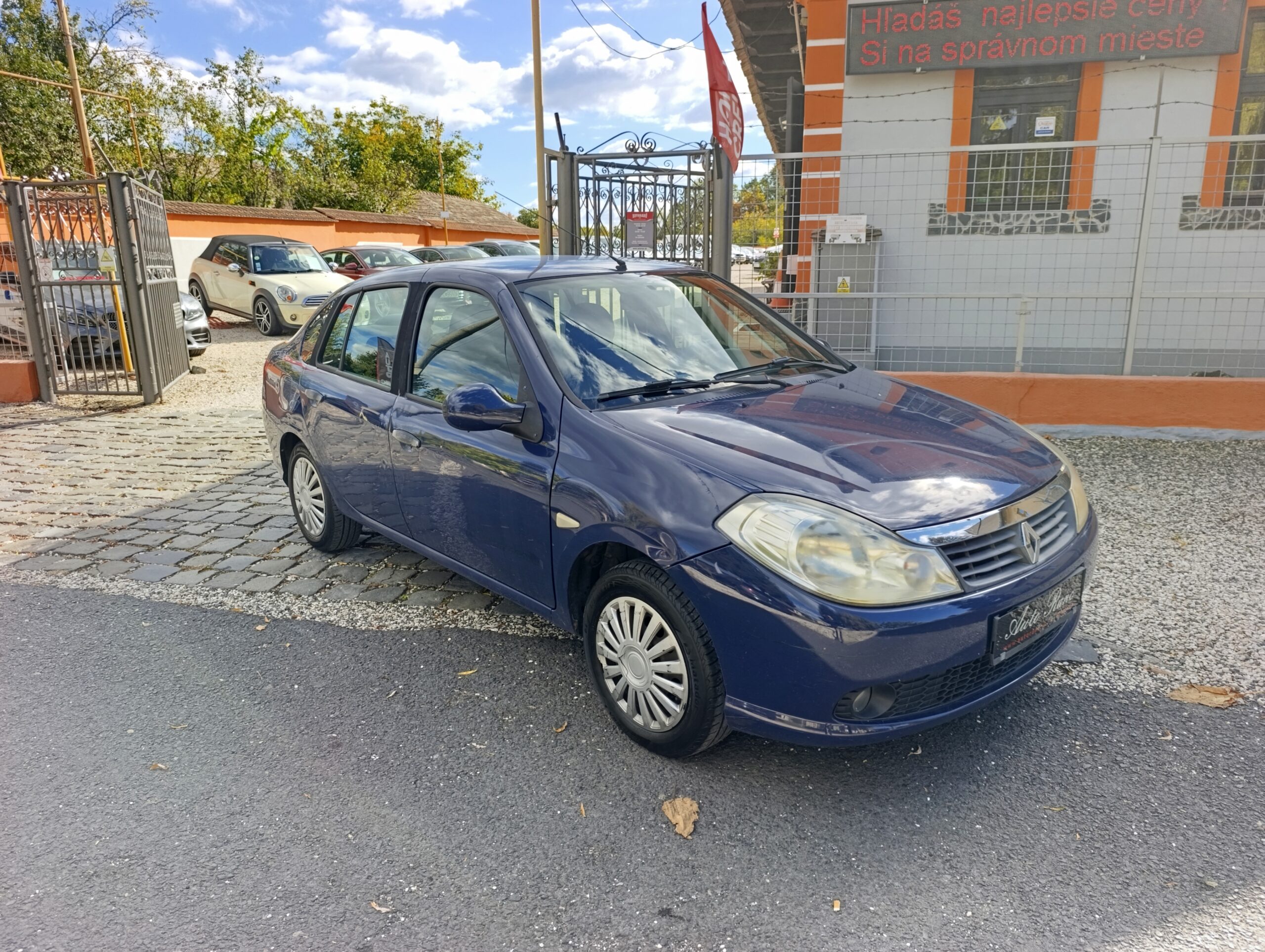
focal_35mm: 23
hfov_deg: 73.8
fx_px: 842
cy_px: 476
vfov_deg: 59.0
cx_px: 632
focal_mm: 6.14
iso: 50
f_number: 1.6
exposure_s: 1/209
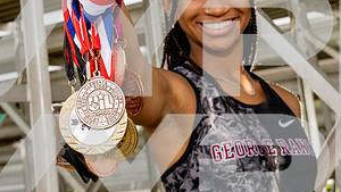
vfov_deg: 13.5
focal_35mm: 89
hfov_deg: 23.9
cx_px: 181
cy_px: 37
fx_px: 805
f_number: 8
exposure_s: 1/125
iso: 100
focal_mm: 44
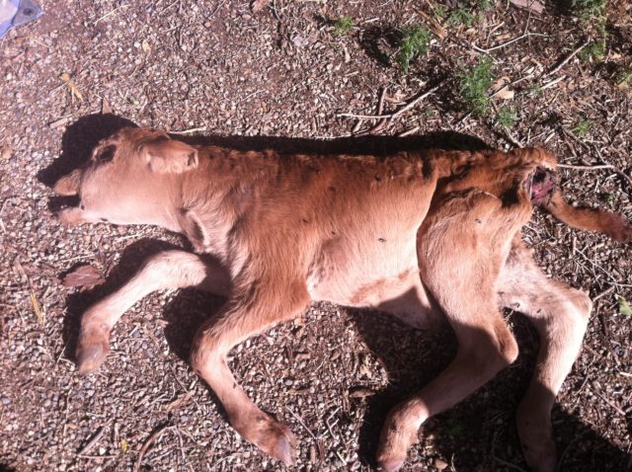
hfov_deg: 52.7
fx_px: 638
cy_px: 236
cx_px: 316
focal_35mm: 35
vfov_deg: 40.6
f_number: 2.8
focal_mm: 3.85
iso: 80
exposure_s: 1/882
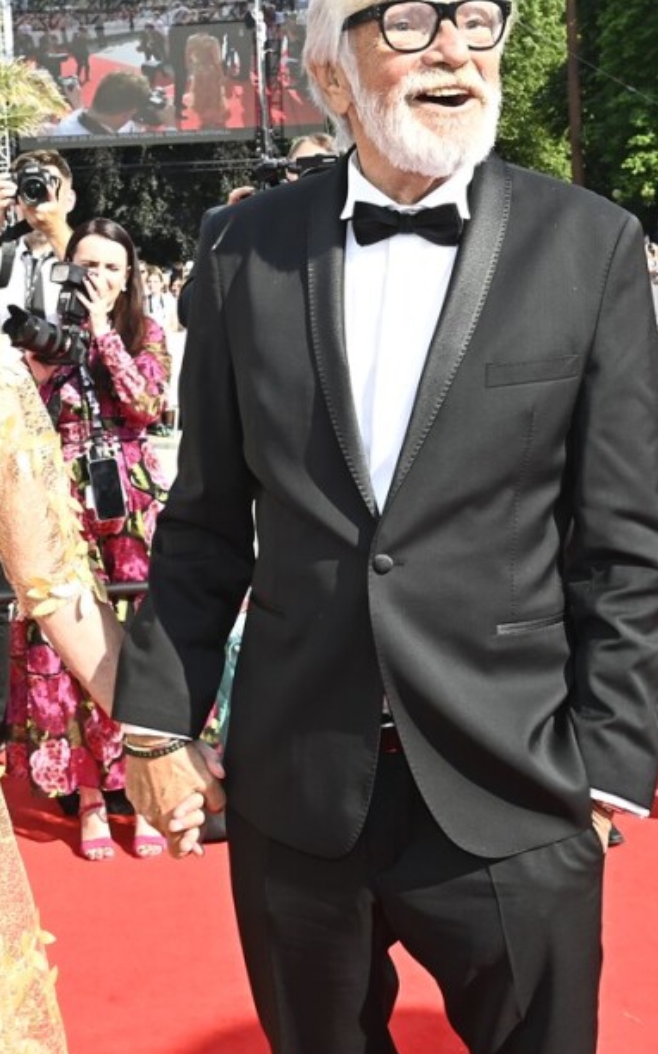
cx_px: 286
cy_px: 412
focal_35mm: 58
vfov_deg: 35.0
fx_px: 1666
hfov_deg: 22.3
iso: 400
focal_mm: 29
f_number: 10
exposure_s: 1/250
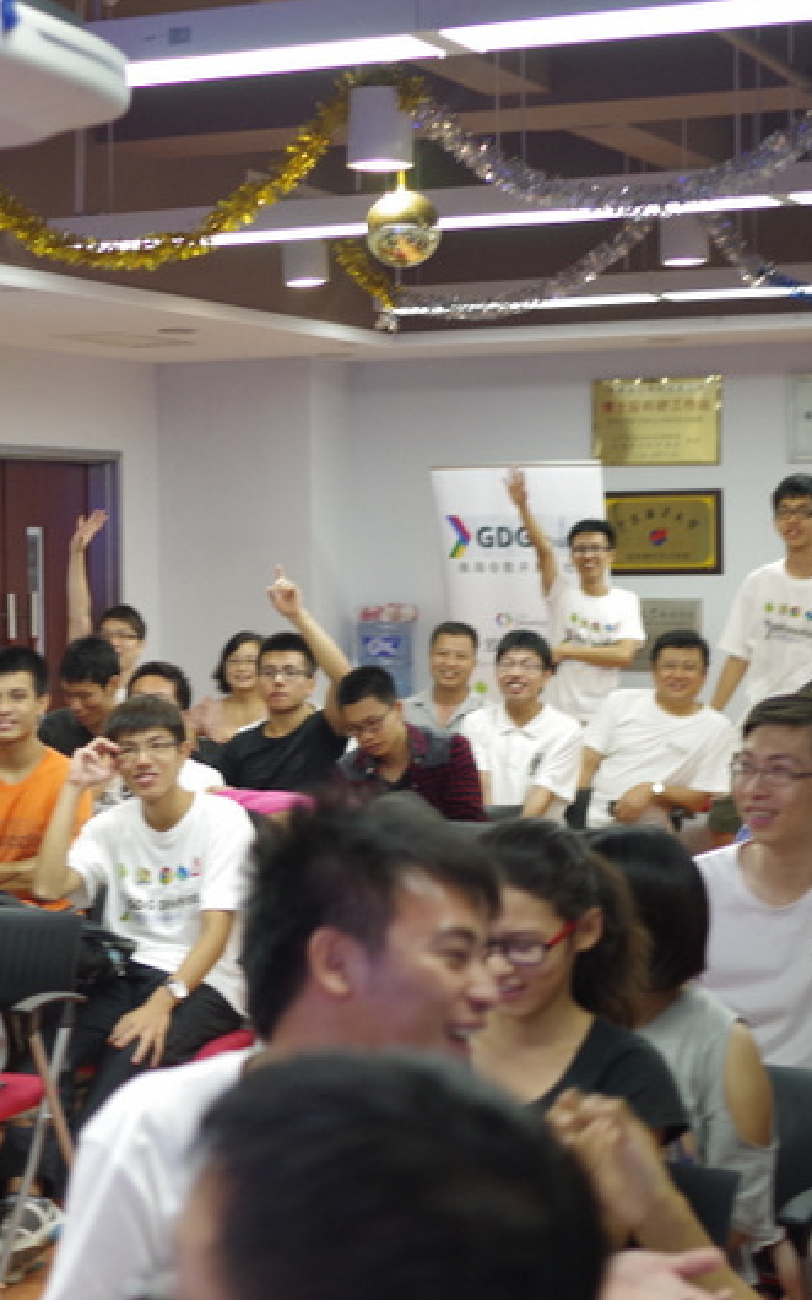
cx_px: -125
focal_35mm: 80
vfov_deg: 25.8
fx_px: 2834
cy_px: 650
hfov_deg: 15.8
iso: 800
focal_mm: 35
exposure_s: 1/50
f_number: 2.4
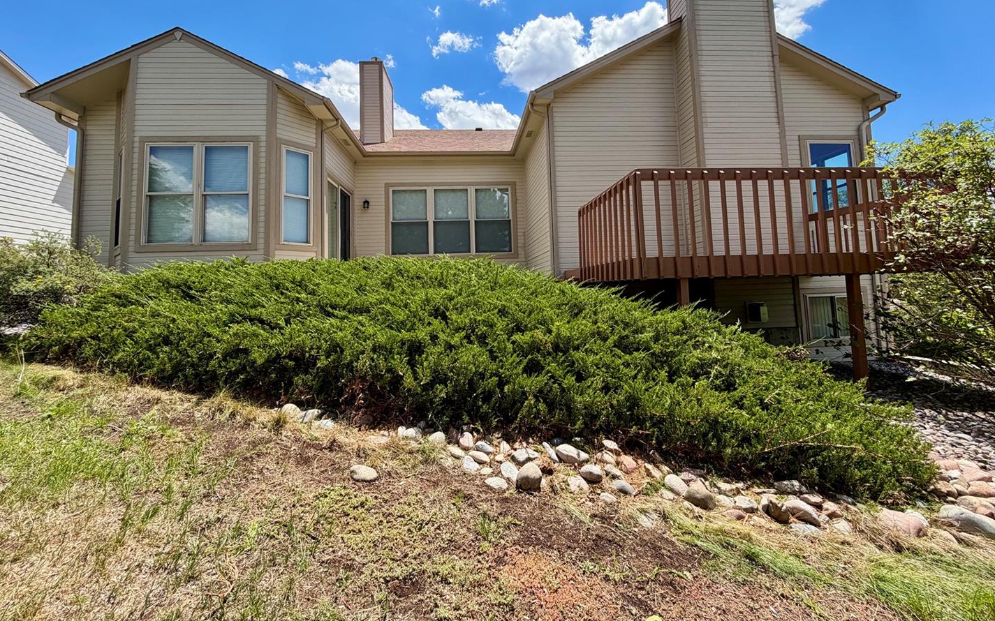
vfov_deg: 74.2
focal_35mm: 15
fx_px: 407
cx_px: 496
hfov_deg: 101.5
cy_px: 259
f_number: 2.2
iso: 40
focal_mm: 2.22
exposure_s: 1/770
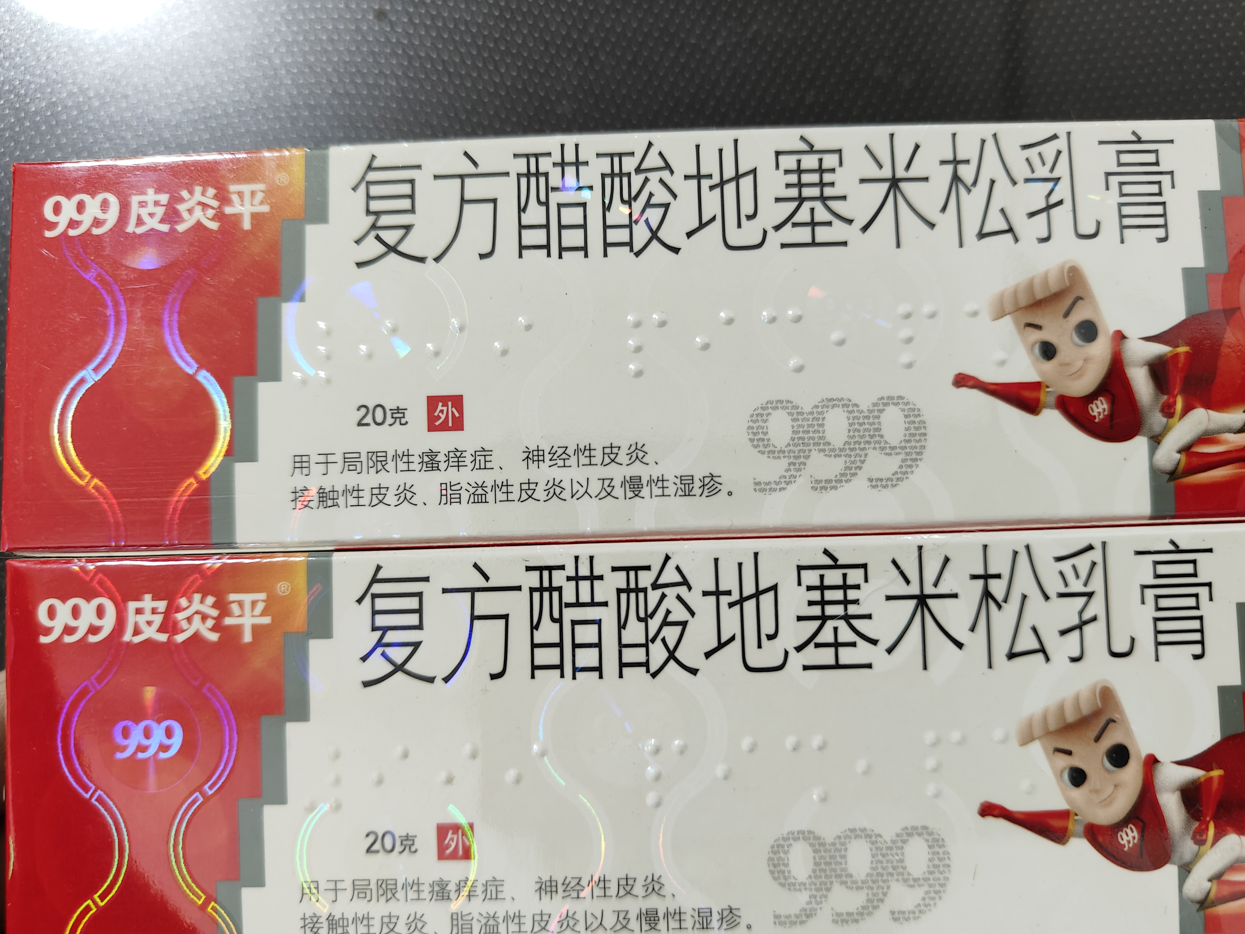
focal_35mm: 25
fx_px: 899
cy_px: 475
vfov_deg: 54.9
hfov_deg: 69.4
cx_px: 625
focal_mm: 5.59
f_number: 1.8
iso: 500
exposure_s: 1/50
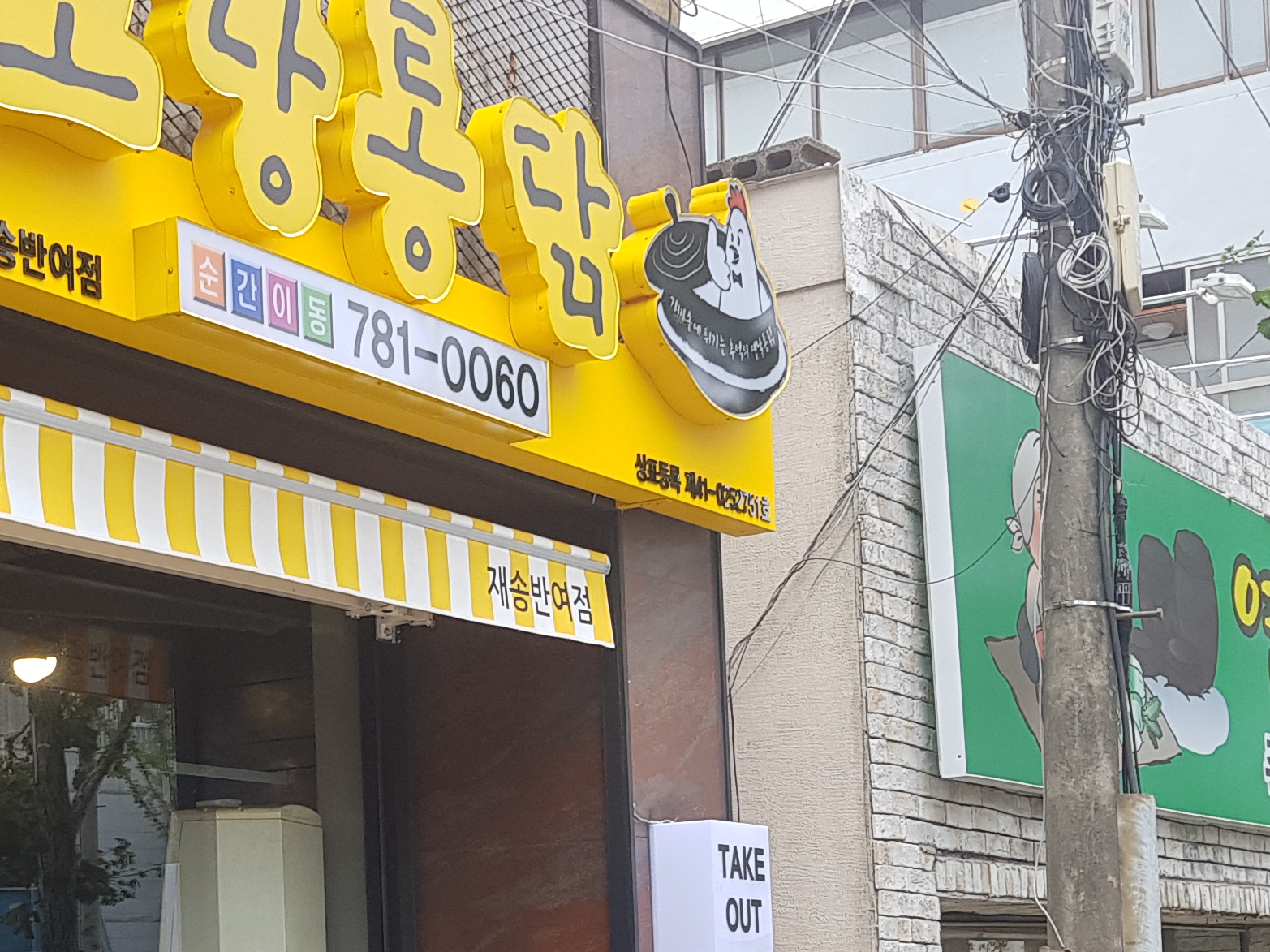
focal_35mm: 67
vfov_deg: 21.4
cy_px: 873
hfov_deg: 28.2
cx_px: 196
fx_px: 2458
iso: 40
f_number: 1.7
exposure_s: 1/287
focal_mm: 4.3
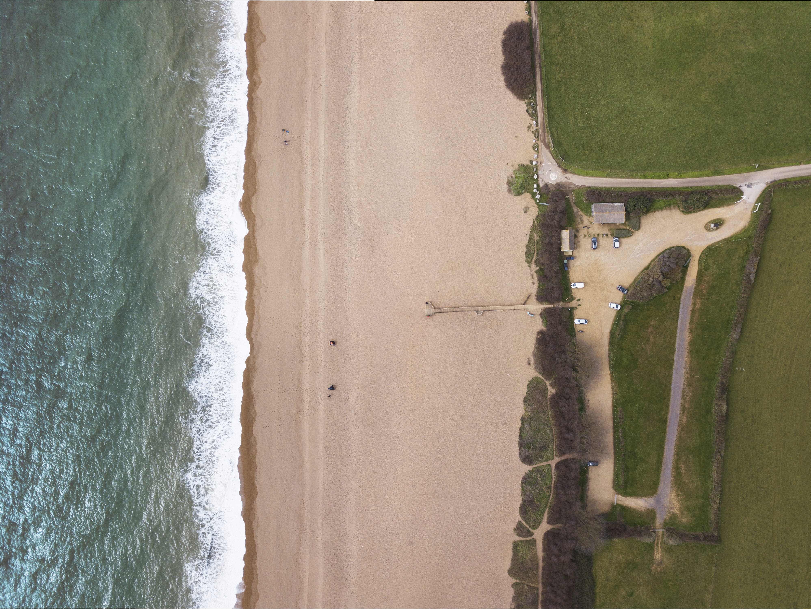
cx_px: 406
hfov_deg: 67.3
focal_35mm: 26
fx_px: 609
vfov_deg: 53.1
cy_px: 304
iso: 100
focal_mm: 4.73
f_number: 2.2
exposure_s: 1/850
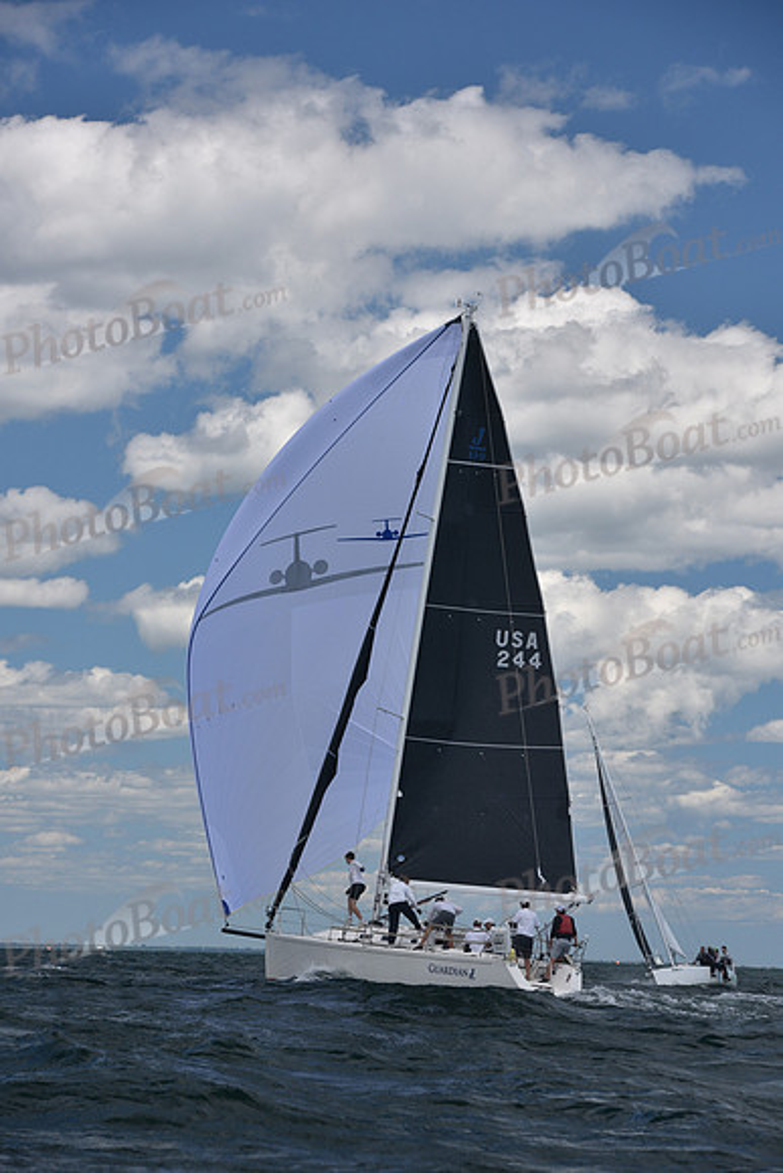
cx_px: 392
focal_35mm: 116
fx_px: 3782
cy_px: 586
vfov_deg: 17.6
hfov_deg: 11.8
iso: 320
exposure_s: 1/800
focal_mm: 116
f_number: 7.1
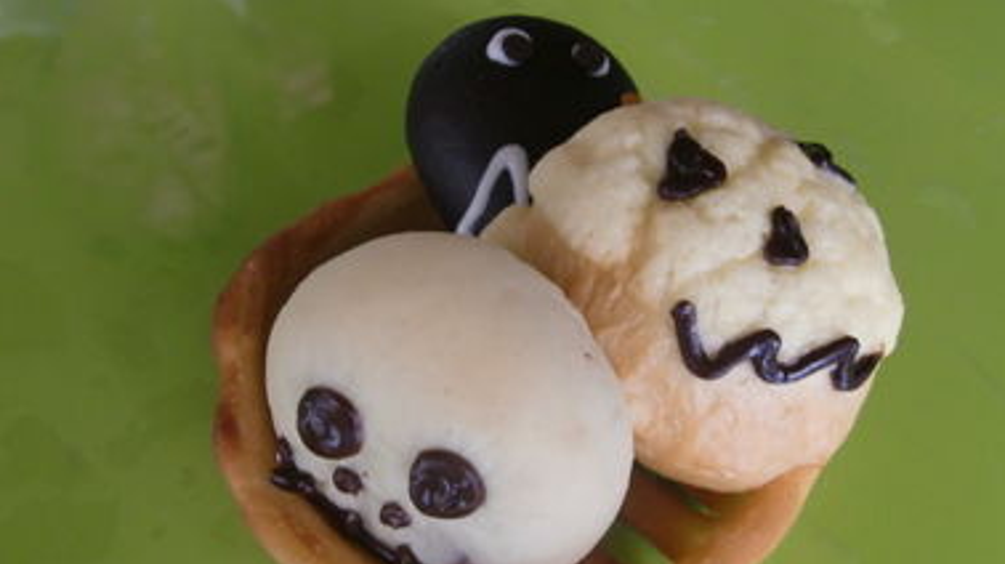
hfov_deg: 45.5
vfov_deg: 26.4
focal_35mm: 45
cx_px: 529
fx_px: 1198
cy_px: 351
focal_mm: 6.9
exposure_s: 1/20
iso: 400
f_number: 3
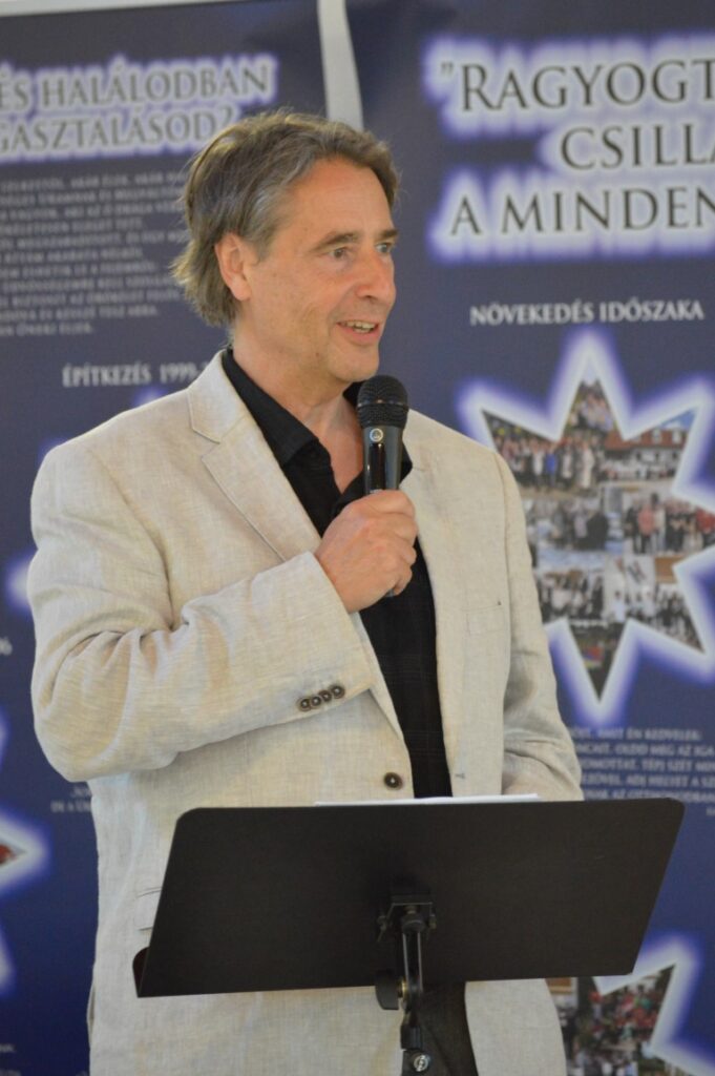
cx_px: 358
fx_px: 6490
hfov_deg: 6.3
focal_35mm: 218
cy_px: 538
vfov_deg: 9.5
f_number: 5
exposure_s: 1/80
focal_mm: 145
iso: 3200
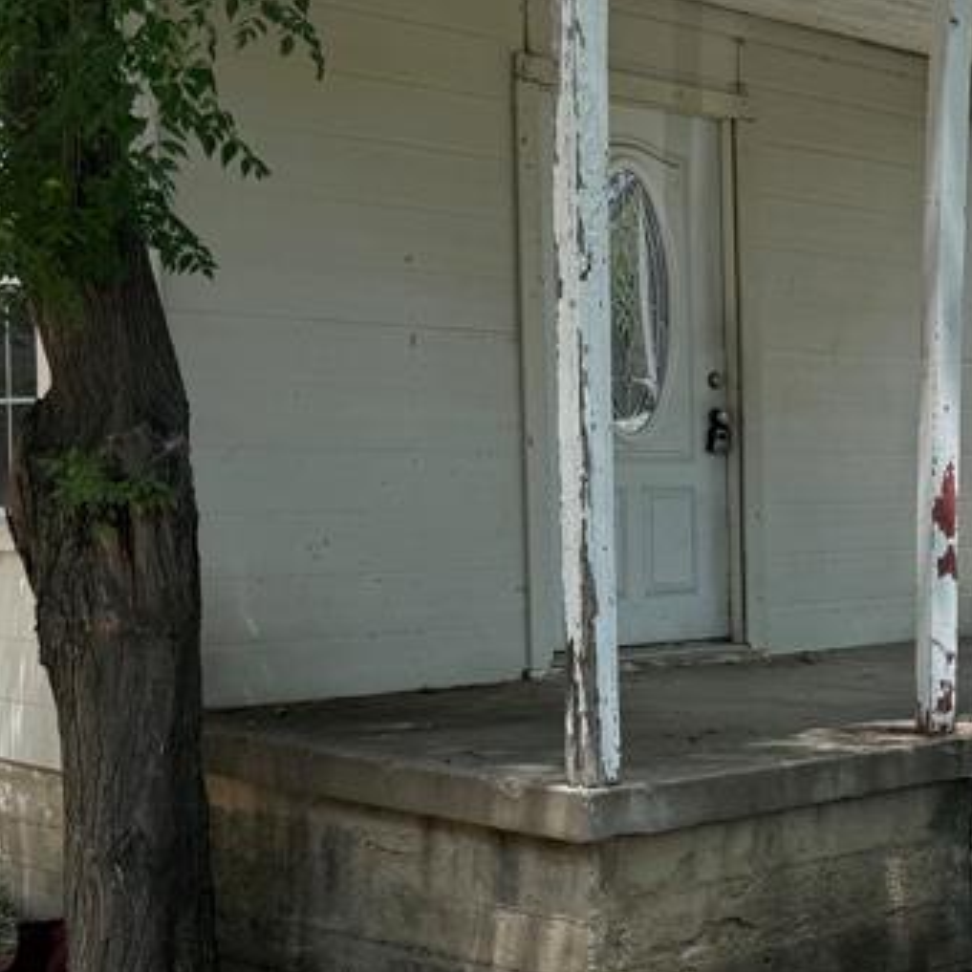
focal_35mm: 64
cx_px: 1092
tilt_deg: -2.1
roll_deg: +0.0
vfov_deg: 26.8
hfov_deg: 24.9
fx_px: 2033
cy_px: 573
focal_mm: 6.76
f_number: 1.78
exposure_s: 1/1361
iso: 80
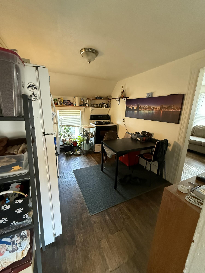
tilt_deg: -12.4
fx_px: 111
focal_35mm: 14
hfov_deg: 85.7
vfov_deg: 102.1
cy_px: 136
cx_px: 102
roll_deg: -2.1
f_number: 2.2
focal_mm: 2.22
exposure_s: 1/60
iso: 640
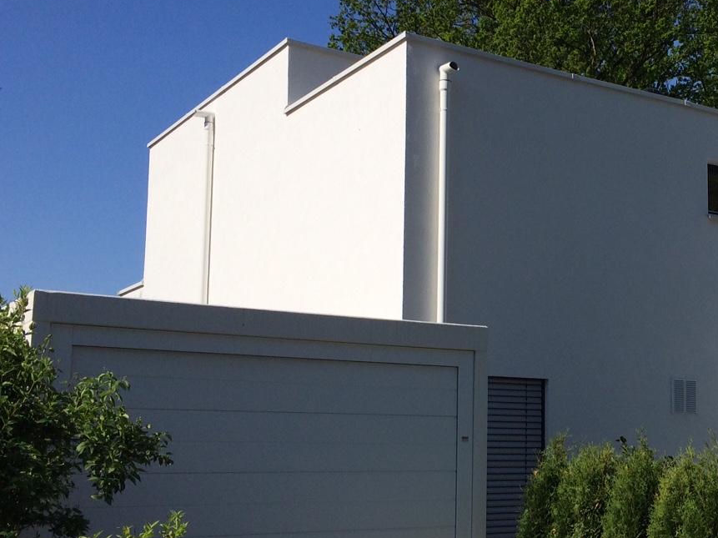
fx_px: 1140
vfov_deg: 26.5
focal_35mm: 55
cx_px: 640
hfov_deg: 33.2
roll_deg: +0.4
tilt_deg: +9.9
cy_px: 311
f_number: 2.2
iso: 32
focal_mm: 4.15
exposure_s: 1/3165
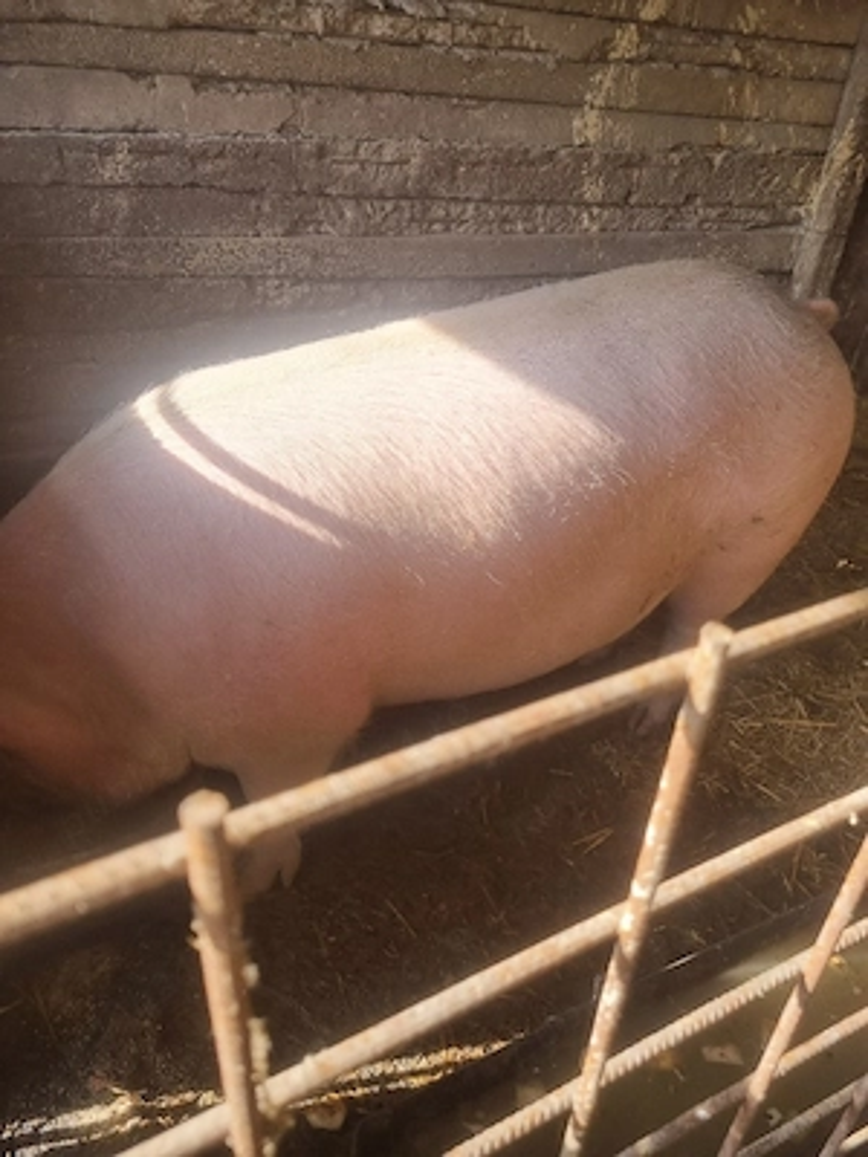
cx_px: 434
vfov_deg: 67.3
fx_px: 869
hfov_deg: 53.1
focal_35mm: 26
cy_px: 578
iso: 50
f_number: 1.8
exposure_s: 1/435
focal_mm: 5.4
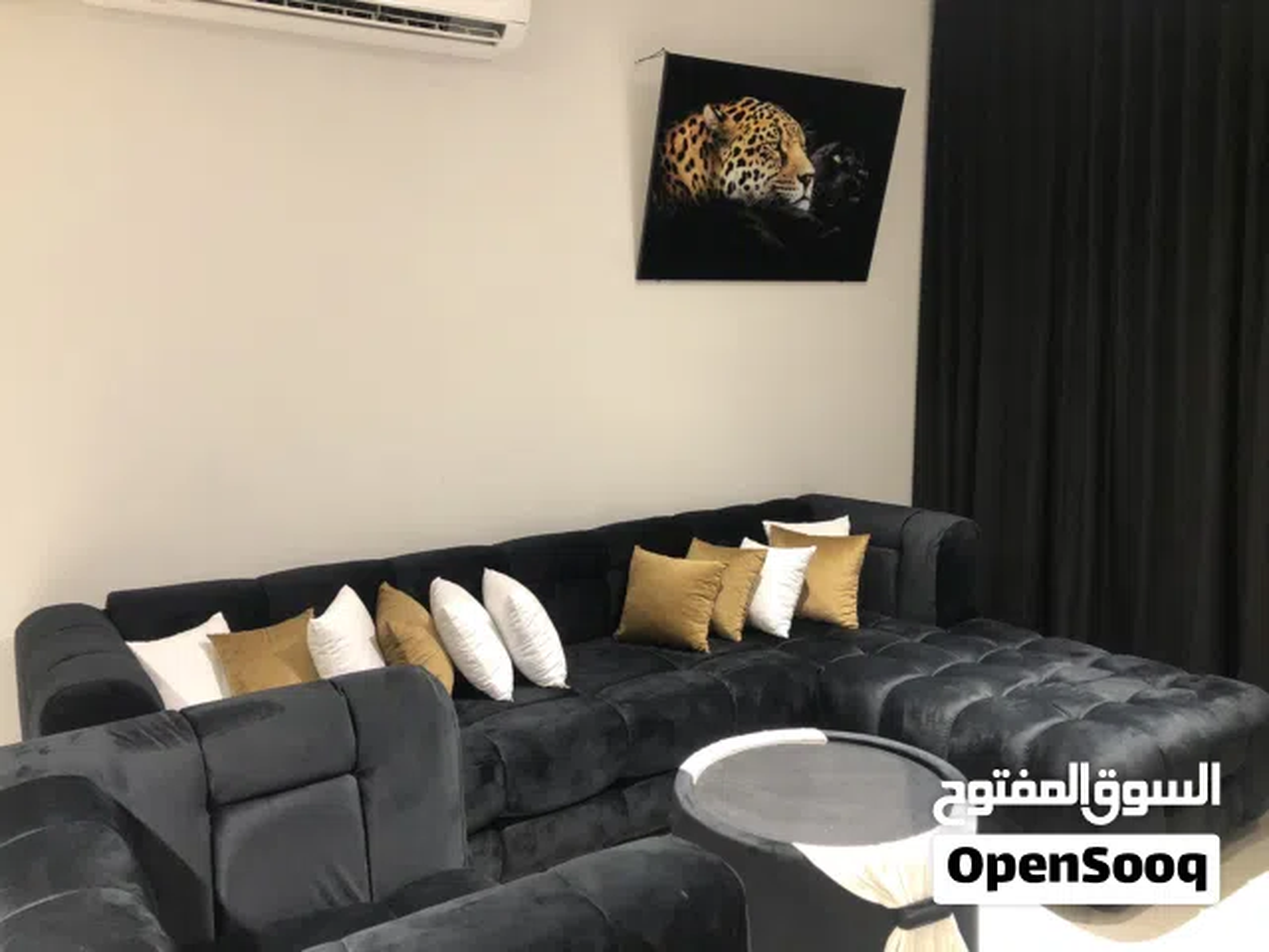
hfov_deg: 63.4
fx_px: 1026
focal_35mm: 28
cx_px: 634
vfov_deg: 49.7
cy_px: 476
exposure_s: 1/17
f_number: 1.8
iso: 100
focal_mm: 3.99
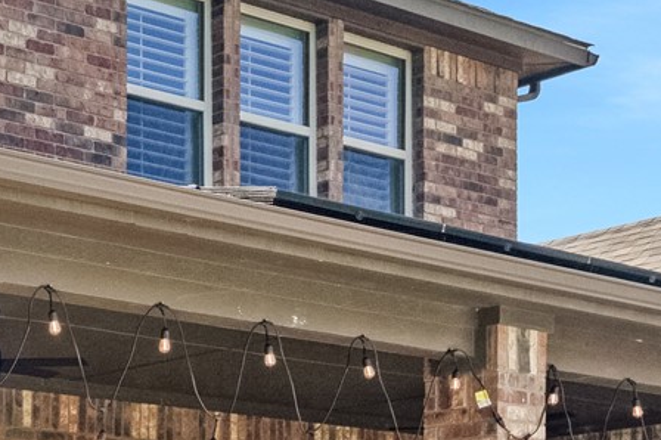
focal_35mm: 97
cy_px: 664
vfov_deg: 13.3
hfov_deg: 18.5
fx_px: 1780
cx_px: -347
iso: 500
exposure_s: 1/640
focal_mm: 20
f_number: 9
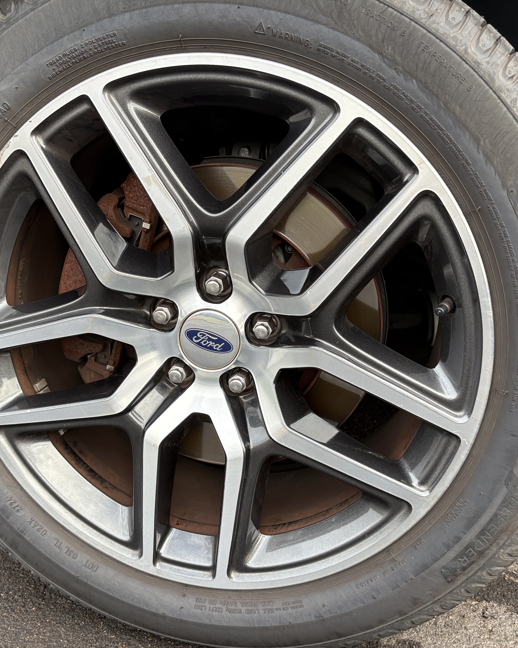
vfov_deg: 52.8
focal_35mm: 34
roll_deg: -3.0
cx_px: 237
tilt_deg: -19.6
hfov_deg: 43.3
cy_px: 324
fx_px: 652
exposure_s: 1/306
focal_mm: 5.96
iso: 64
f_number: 1.6
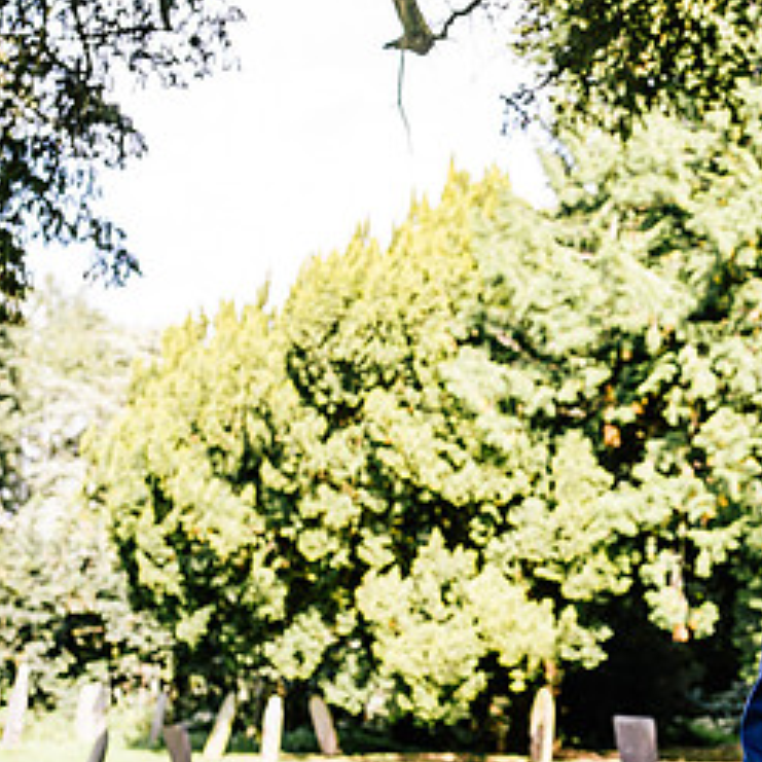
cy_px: 409
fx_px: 1743
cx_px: 765
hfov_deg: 23.6
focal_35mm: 70
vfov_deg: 24.7
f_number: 4
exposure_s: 1/125
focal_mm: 35
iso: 125
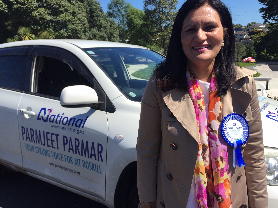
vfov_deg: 45.4
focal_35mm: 31
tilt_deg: -12.1
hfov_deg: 58.3
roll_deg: +3.4
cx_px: 145
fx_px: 249
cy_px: 97
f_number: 2.2
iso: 32
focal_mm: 4.15
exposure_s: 1/1799
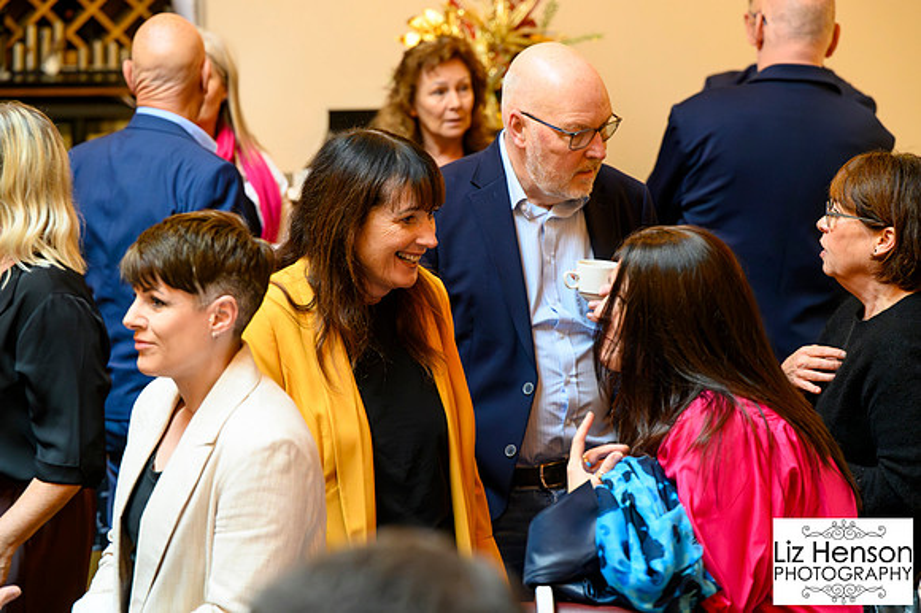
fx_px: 2608
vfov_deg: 13.4
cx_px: 460
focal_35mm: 102
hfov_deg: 20.0
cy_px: 306
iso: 9000
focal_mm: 102
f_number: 4
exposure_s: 1/160
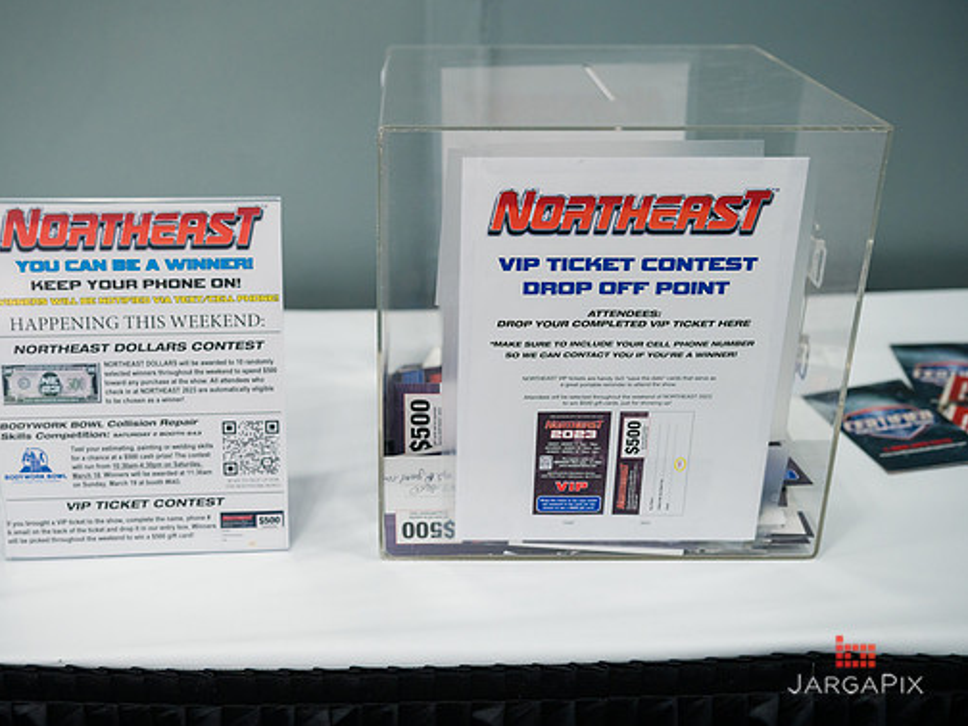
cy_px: 365
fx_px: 1174
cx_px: 415
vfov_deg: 34.3
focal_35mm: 42
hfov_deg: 44.7
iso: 3200
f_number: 4
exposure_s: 1/250
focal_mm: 38
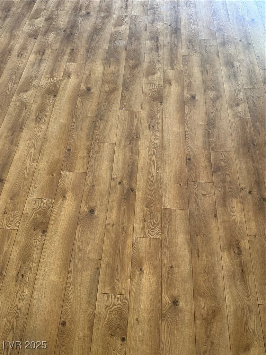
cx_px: 133
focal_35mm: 24
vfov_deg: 71.6
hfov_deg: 56.8
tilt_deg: -61.3
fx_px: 246
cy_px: 178
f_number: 1.78
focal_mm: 6.76
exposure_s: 1/60
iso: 125
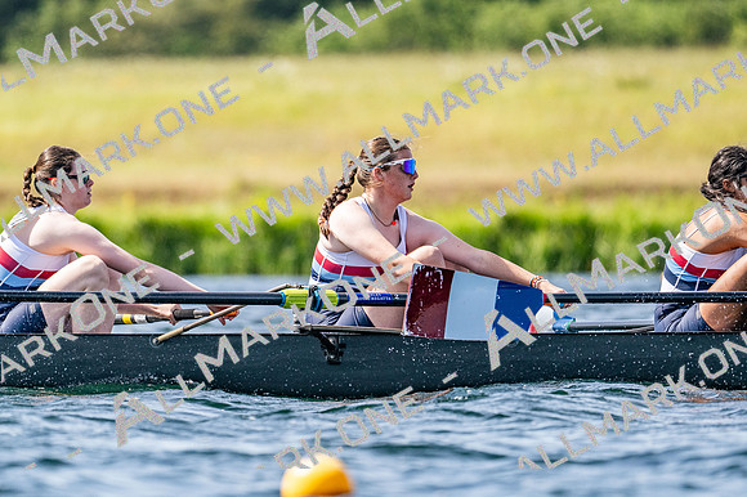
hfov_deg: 3.4
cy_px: 248
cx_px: 374
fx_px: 12442
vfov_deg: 2.3
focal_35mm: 600
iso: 320
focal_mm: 400
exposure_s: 1/2500
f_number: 4.5
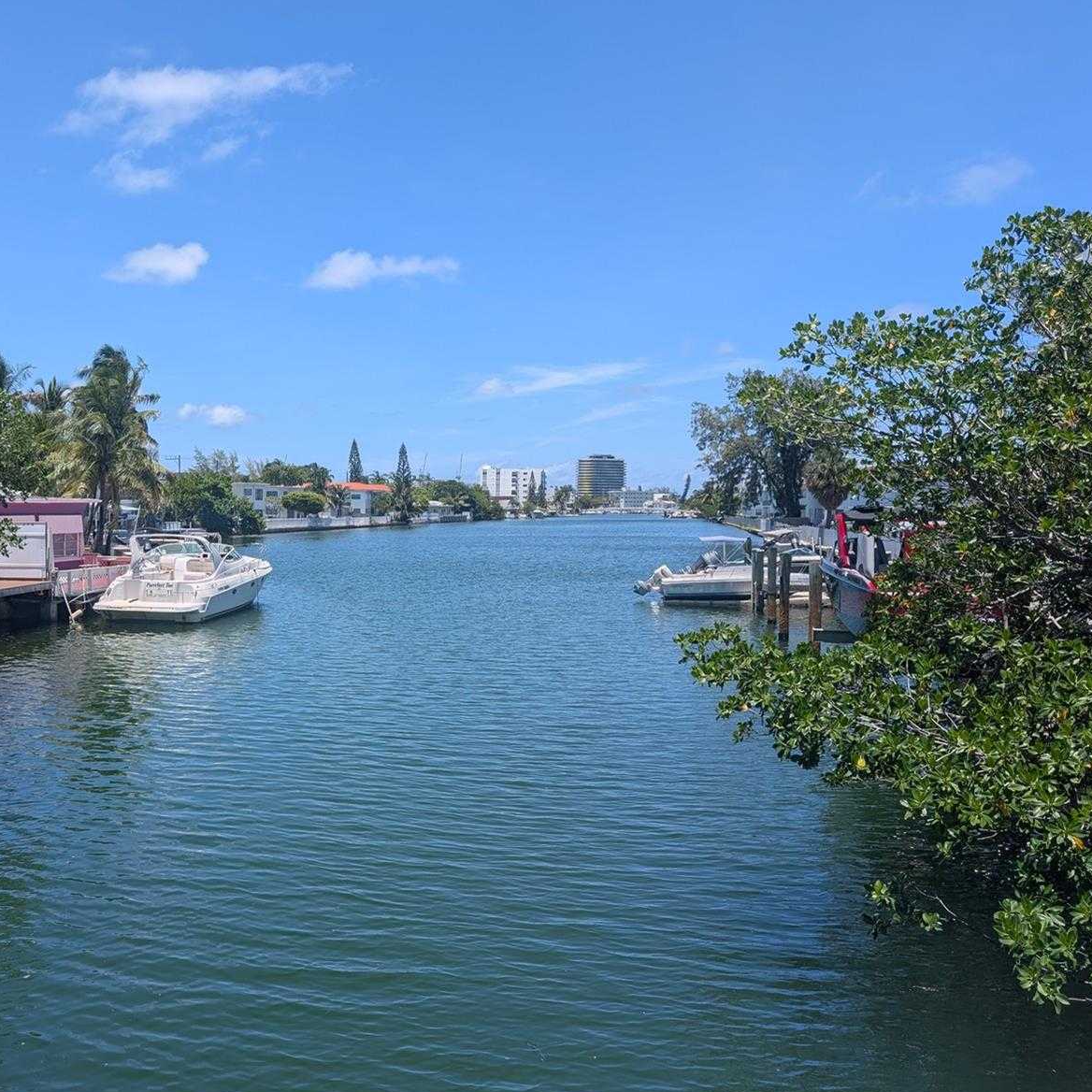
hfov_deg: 54.7
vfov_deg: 55.6
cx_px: 382
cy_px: 544
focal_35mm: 29
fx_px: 1035
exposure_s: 1/8333
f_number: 1.68
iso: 20
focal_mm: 6.9
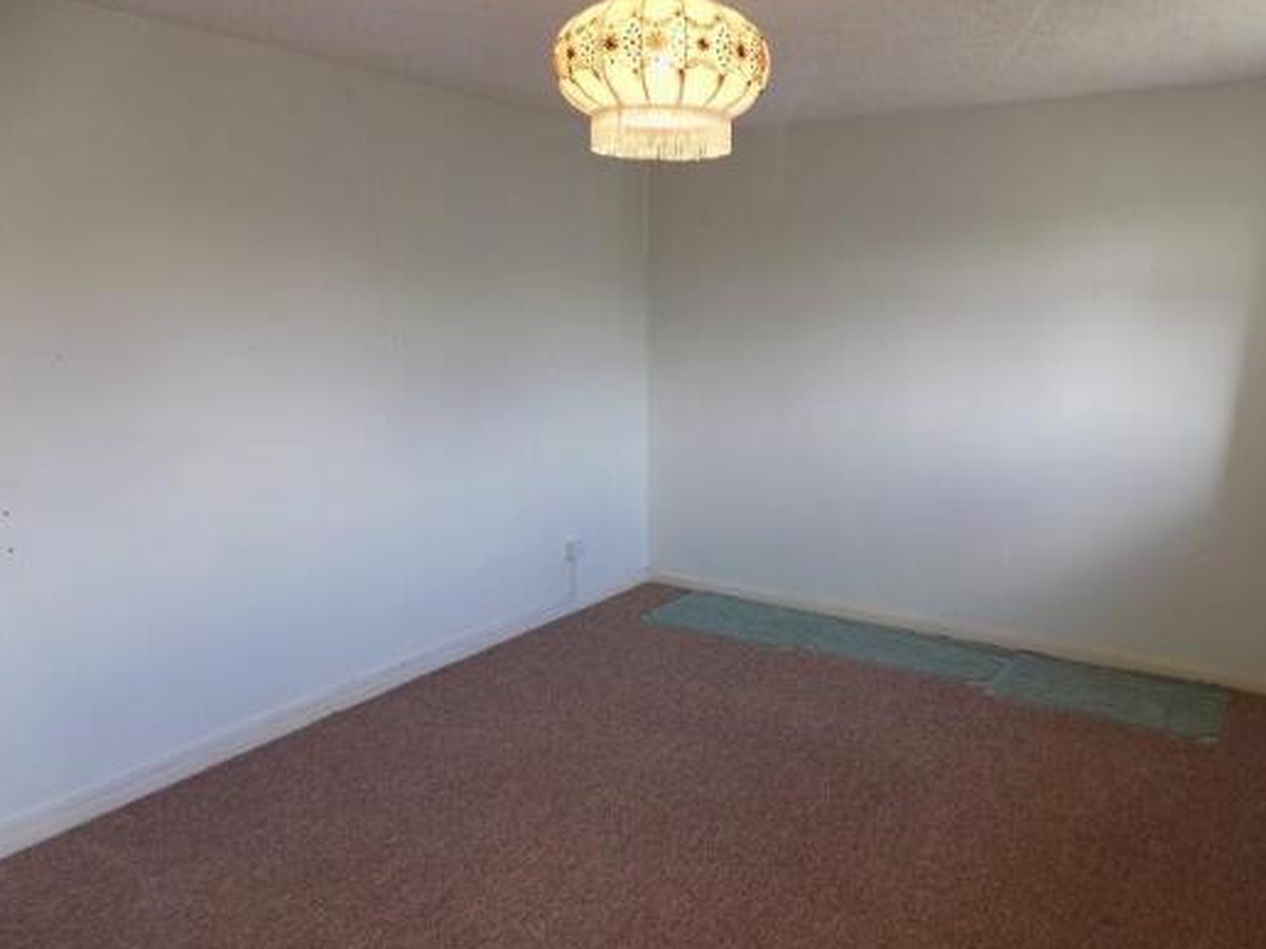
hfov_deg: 67.2
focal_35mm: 26
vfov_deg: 53.0
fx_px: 951
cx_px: 688
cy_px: 514
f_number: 3.1
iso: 125
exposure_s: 1/30
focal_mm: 4
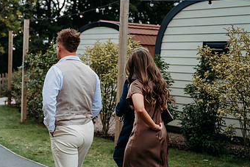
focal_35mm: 70
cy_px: 114
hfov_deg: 28.4
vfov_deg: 19.4
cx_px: 62
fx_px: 486
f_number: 2.8
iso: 100
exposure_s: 1/500
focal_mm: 41
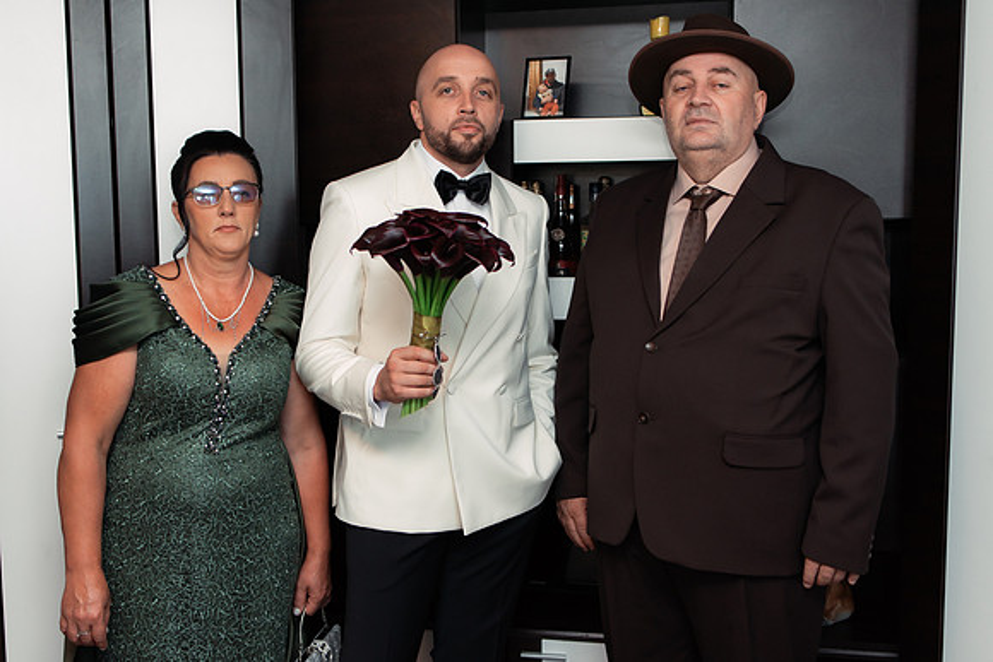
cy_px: 324
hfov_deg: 49.3
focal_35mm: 39
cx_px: 459
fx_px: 1081
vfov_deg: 34.1
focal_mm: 35
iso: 500
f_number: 2.5
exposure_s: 1/200
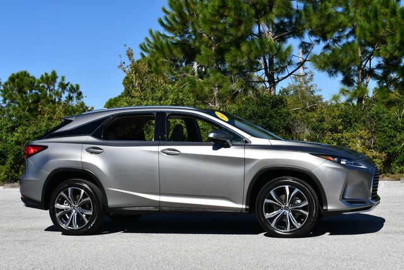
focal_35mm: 60
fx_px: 674
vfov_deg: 22.7
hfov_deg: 33.4
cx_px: 202
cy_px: 135
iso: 100
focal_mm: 30
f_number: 9
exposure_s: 1/320
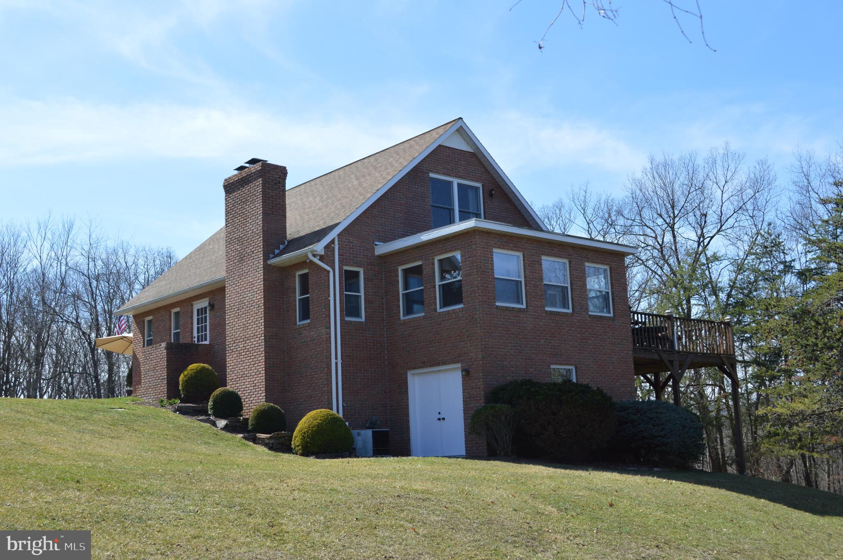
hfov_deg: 46.4
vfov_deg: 31.8
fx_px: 982
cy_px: 280
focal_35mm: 42
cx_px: 422
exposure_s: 1/200
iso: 100
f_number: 7.1
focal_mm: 28
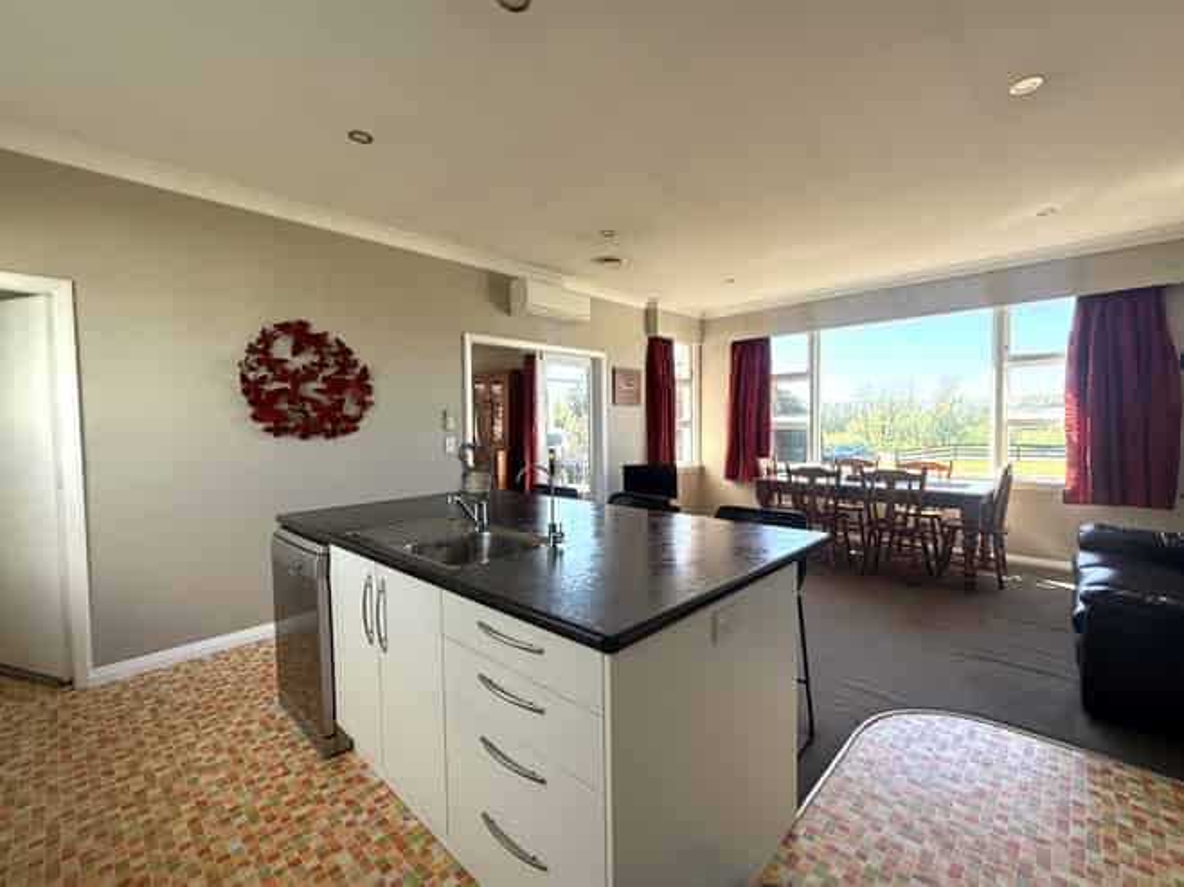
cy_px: 444
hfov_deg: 102.1
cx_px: 592
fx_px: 479
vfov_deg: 85.6
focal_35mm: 14
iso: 64
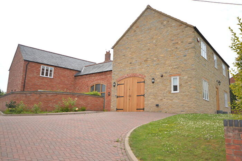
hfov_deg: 62.0
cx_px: 121
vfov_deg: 43.6
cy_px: 80
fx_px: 202
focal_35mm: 30
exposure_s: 1/200
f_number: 5.6
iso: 100
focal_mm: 20
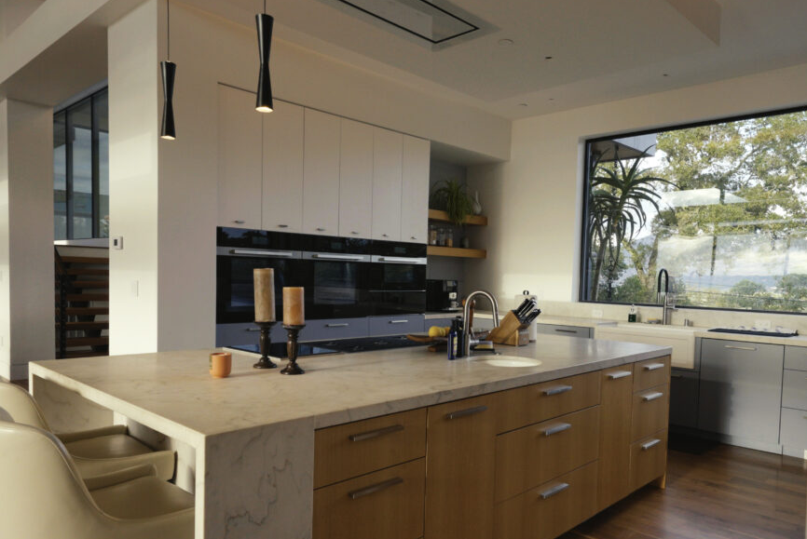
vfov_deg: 49.5
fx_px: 583
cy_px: 305
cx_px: 432
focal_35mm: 26
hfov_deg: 69.3
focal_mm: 22
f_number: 16
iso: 1600
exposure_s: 1/30
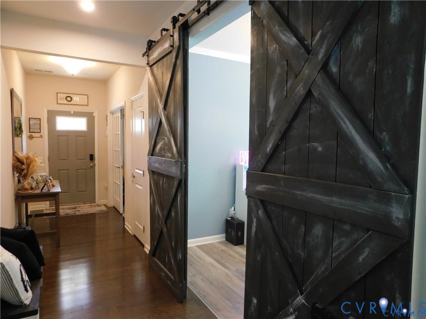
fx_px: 283
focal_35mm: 23
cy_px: 160
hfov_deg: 73.9
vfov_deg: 58.9
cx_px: 213
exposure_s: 1/30
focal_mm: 4
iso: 400
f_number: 3
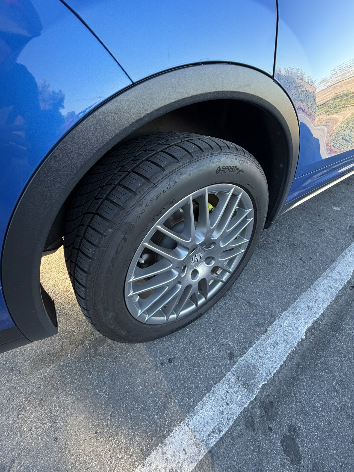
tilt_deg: -38.5
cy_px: 236
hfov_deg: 85.7
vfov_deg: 102.1
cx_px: 177
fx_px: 191
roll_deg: -0.3
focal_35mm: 14
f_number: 2.2
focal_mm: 2.22
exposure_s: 1/121
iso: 80
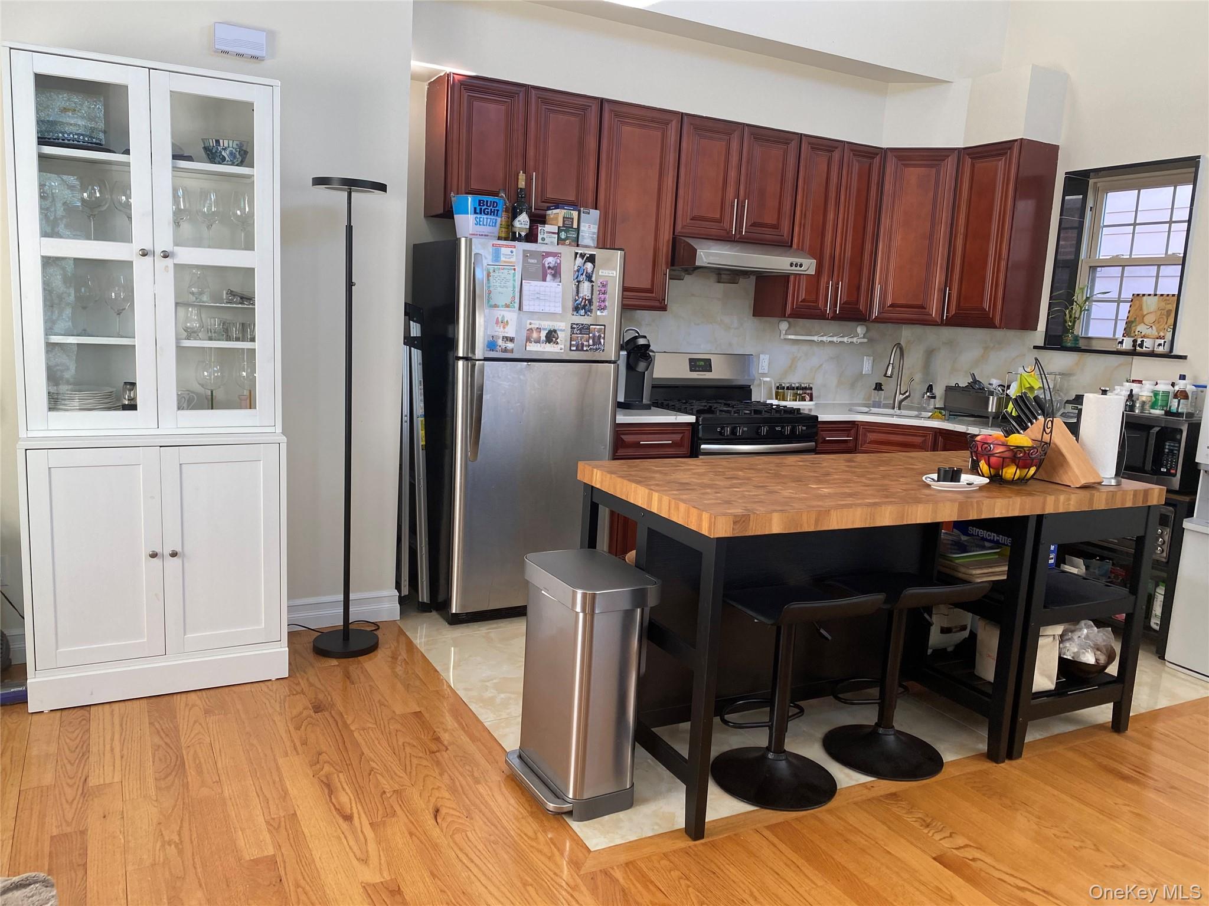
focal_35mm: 26
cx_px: 604
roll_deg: -2.1
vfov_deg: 53.1
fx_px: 908
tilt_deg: -7.0
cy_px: 453
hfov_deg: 67.3
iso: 80
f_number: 1.8
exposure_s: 1/120
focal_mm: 4.25
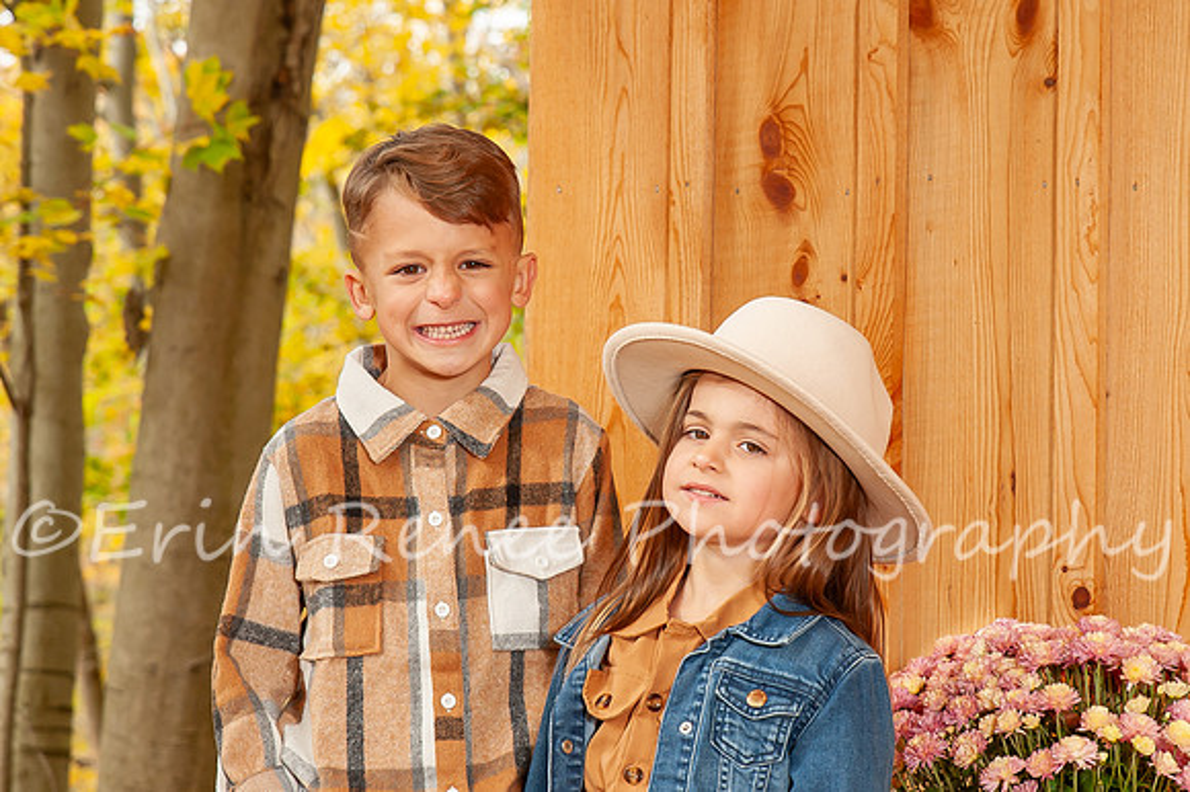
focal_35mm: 118
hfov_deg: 17.3
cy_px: 372
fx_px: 3910
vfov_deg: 11.6
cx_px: 692
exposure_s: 1/160
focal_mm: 70
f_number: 6.3
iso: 500
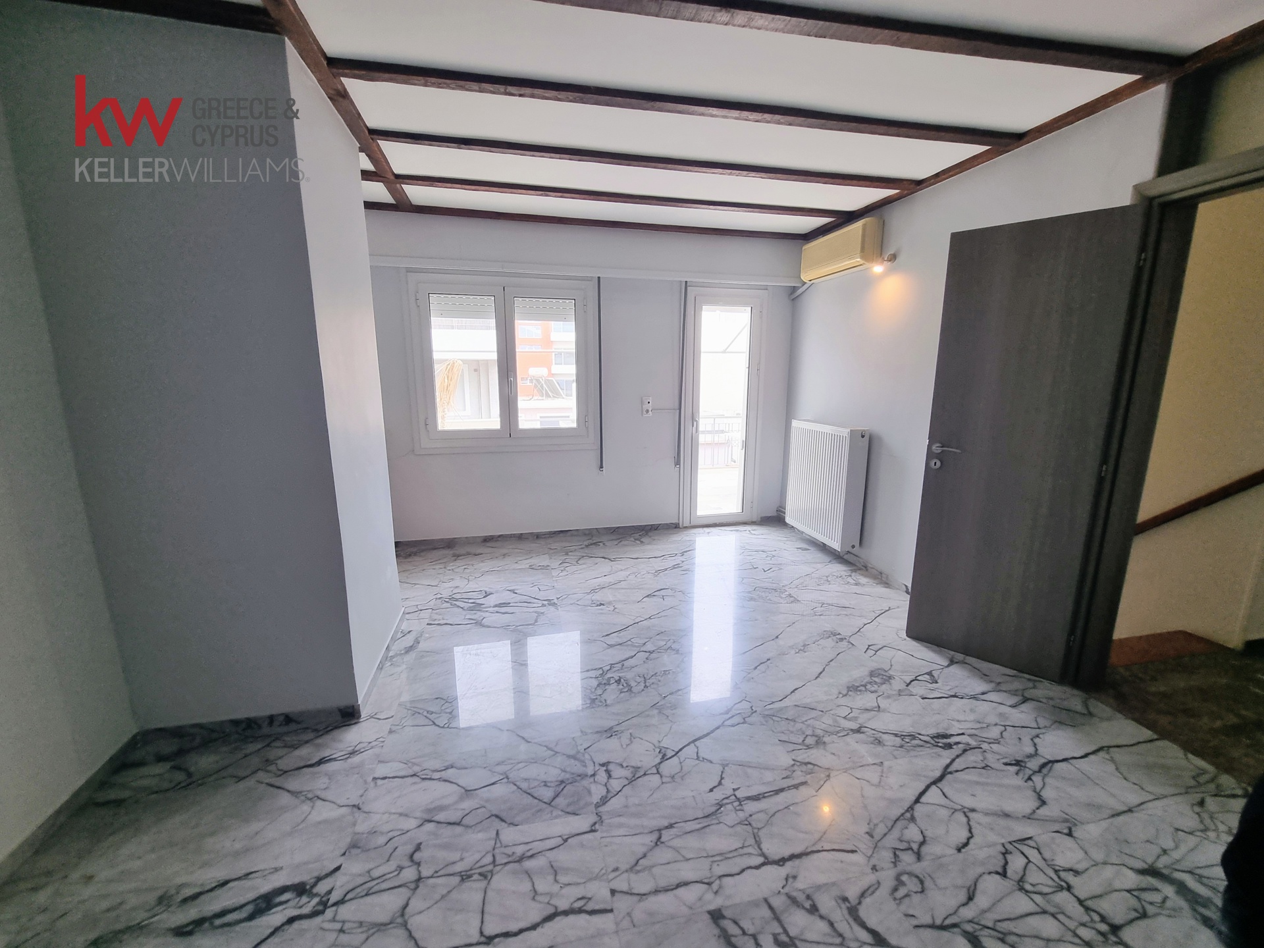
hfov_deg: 106.2
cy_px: 474
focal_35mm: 13
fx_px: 475
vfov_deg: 89.9
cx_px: 632
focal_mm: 2.2
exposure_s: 1/50
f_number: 2.2
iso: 100
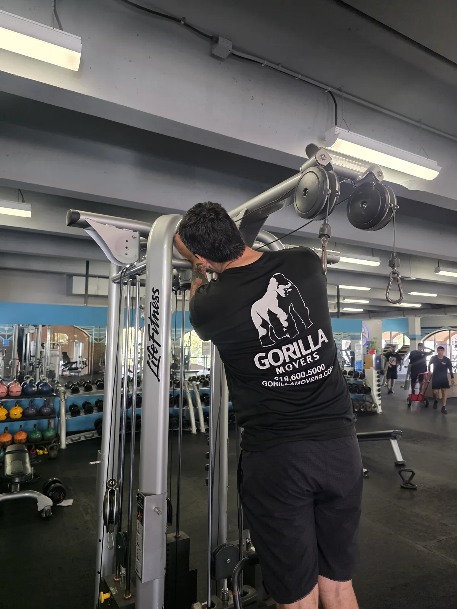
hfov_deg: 58.9
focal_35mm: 23
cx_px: 228
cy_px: 304
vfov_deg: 73.9
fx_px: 405
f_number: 1.7
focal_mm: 6.3
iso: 800
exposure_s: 1/120
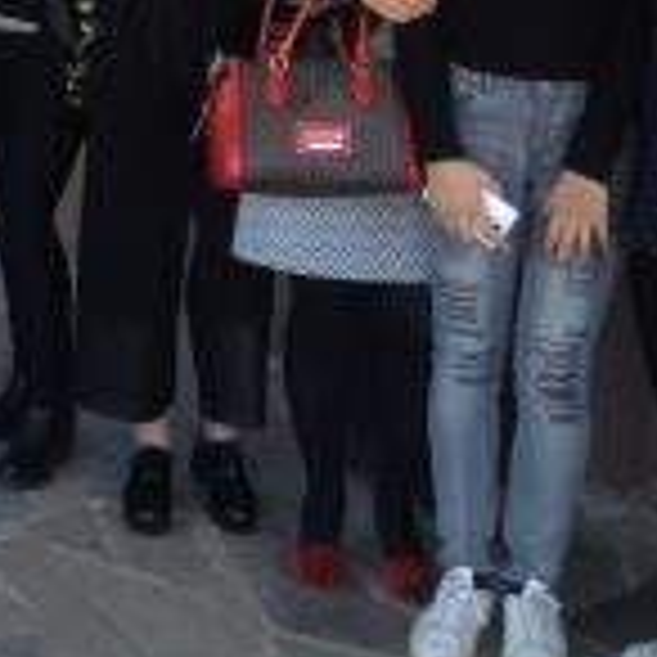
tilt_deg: -10.1
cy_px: -45
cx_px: -171
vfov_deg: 17.7
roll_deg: -2.0
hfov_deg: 17.3
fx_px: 2040
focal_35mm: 95
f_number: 2.4
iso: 64
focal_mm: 4.28
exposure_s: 1/100
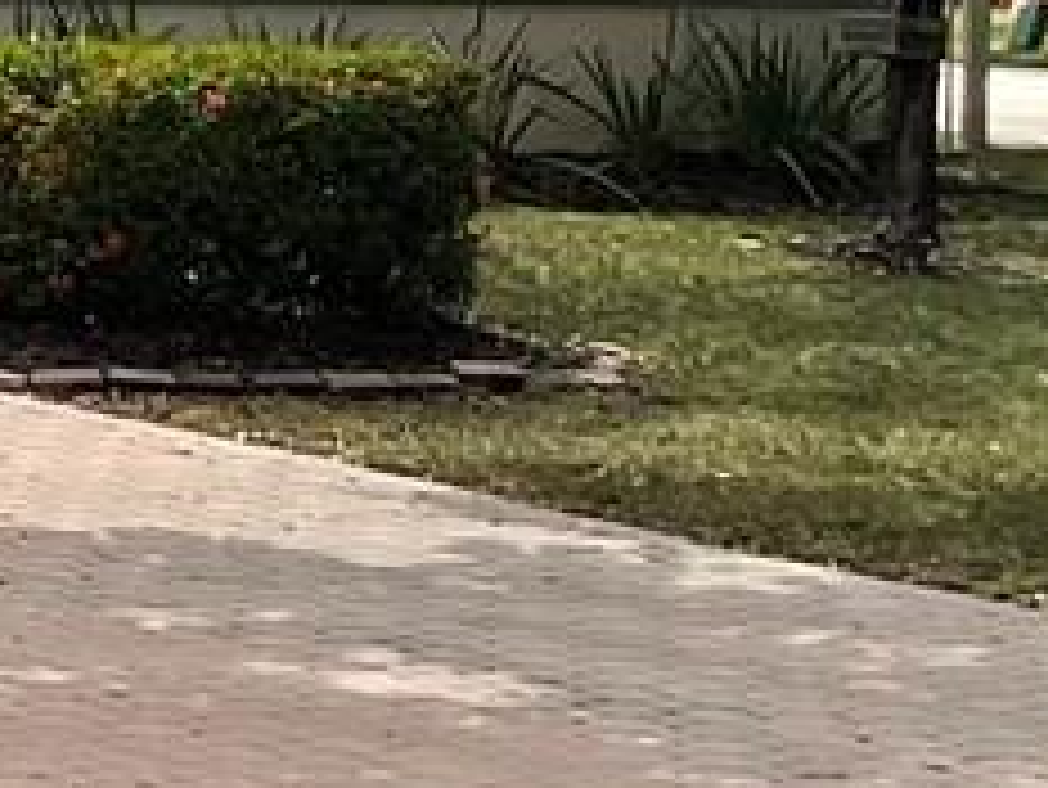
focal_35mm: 199
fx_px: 6028
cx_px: -981
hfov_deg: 9.4
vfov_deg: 7.4
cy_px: -122
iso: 16
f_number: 1.8
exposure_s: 1/1250
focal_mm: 3
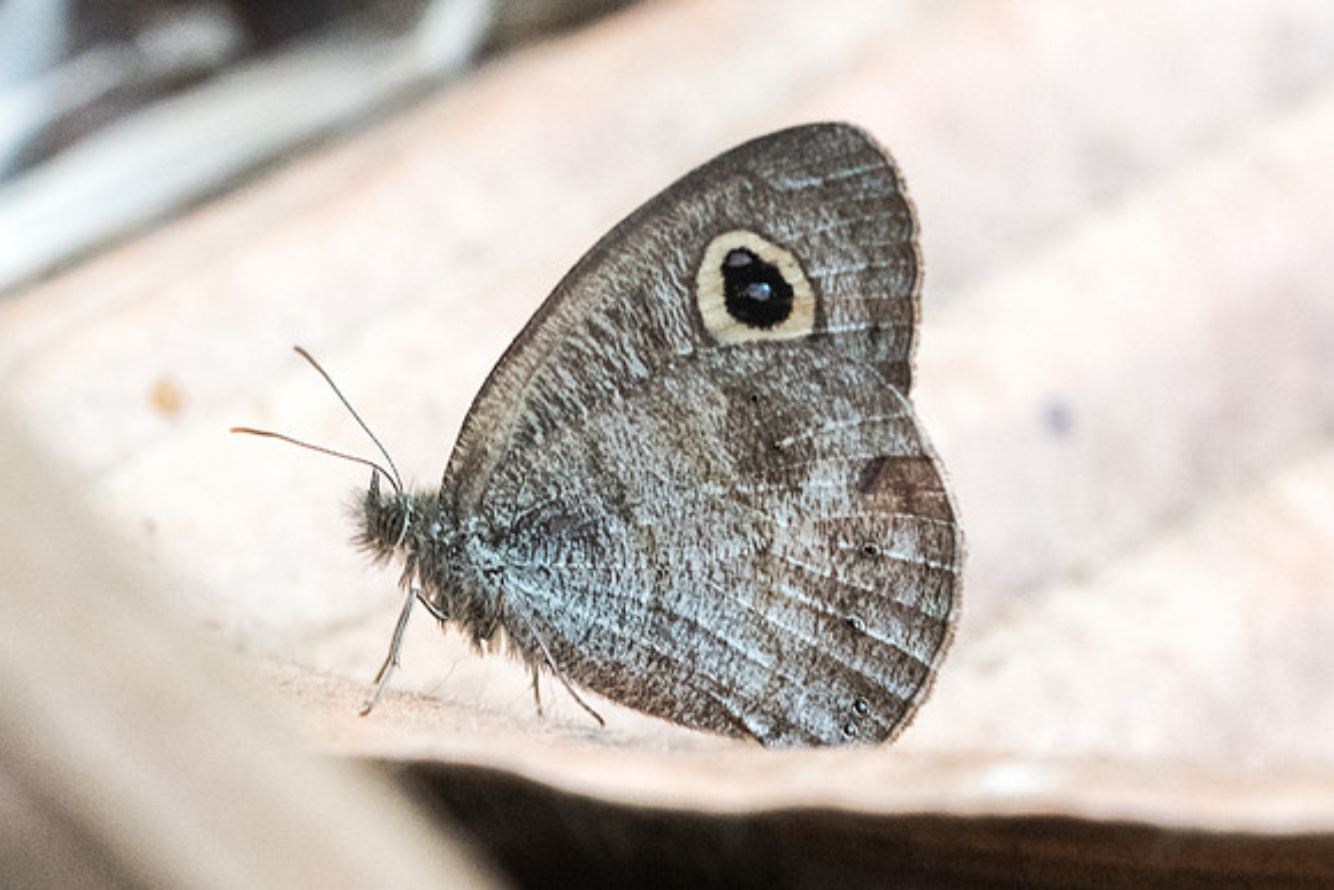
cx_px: 723
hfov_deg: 4.6
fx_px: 16641
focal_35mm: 449
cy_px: 505
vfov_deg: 3.1
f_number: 6.3
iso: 1600
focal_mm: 150
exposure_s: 1/200
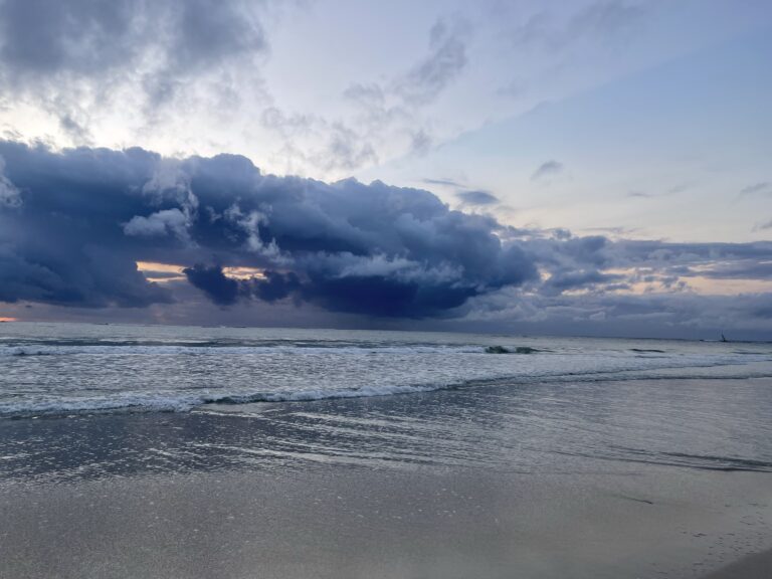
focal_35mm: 26
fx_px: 580
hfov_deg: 67.3
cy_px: 290
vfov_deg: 53.1
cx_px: 386
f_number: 1.6
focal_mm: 5.1
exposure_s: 1/523
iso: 32
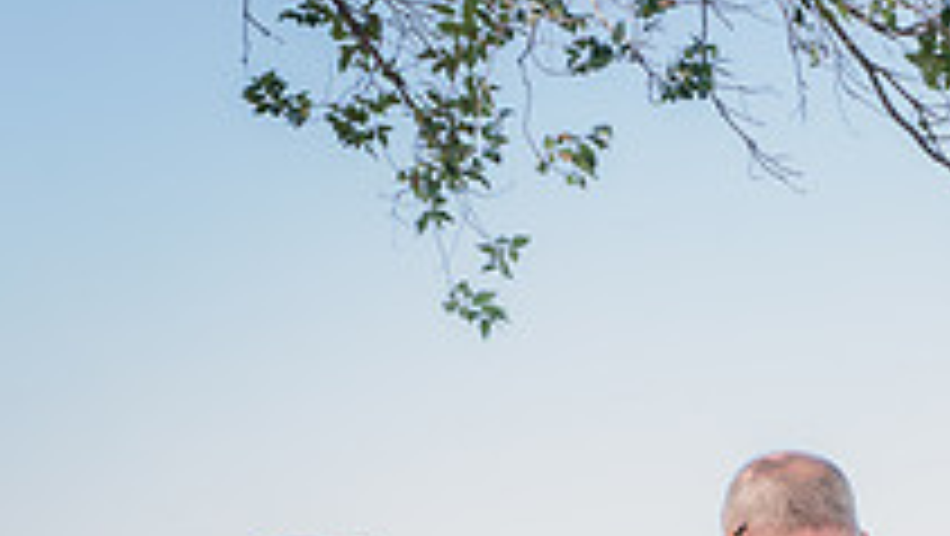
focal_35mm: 144
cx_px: 977
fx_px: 3630
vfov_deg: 8.3
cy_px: 815
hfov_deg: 14.6
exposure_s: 1/200
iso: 250
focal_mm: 50
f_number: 6.3
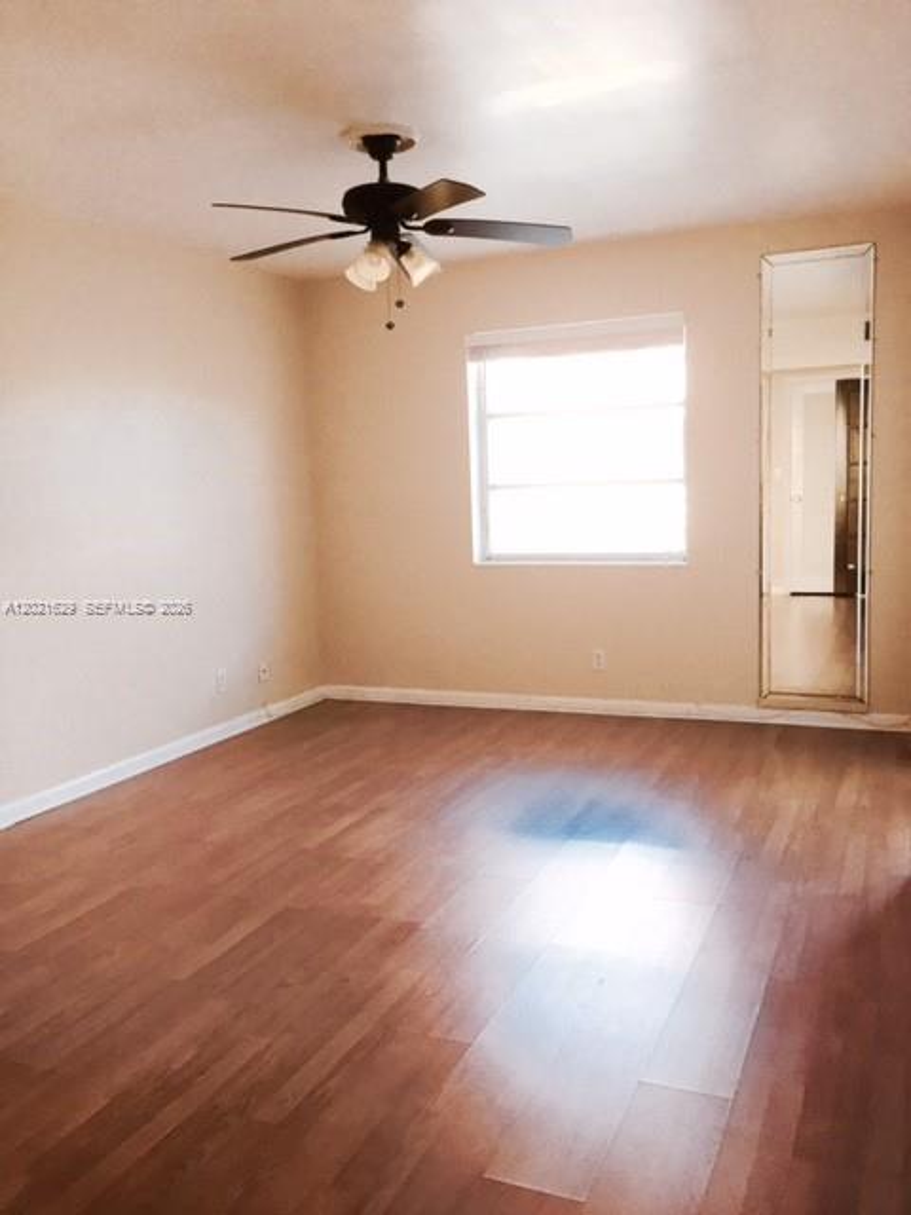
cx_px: 456
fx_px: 1018
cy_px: 608
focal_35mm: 29
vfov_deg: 61.7
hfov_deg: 48.2
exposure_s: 1/30
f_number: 2.2
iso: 32
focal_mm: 4.15
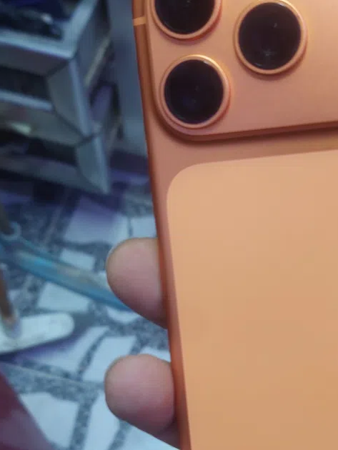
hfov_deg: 27.7
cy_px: 305
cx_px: 246
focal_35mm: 52
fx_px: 677
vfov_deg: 36.4
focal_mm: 5.23
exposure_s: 1/100
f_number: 1.8
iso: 80
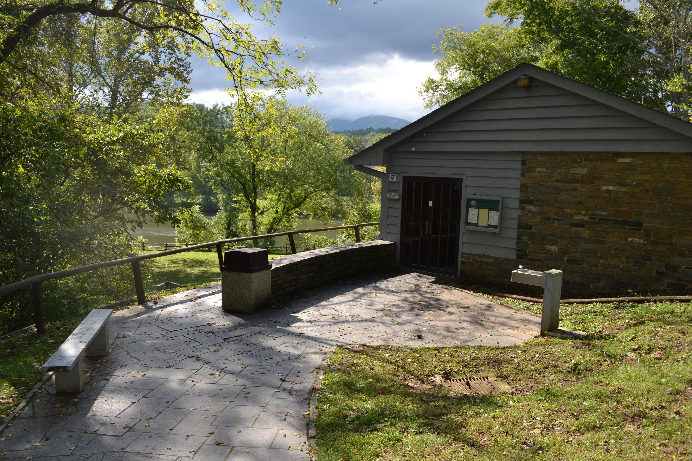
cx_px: 346
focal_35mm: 27
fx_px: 519
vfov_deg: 47.9
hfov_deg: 67.4
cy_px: 230
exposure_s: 1/200
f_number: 5
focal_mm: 18
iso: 100
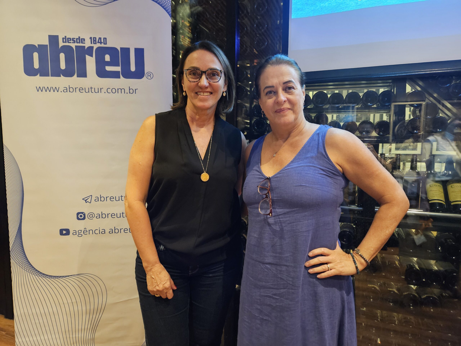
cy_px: 173
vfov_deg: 58.9
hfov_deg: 73.9
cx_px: 230
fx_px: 306
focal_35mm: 23
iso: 1250
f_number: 1.8
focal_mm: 5.4
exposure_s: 1/24
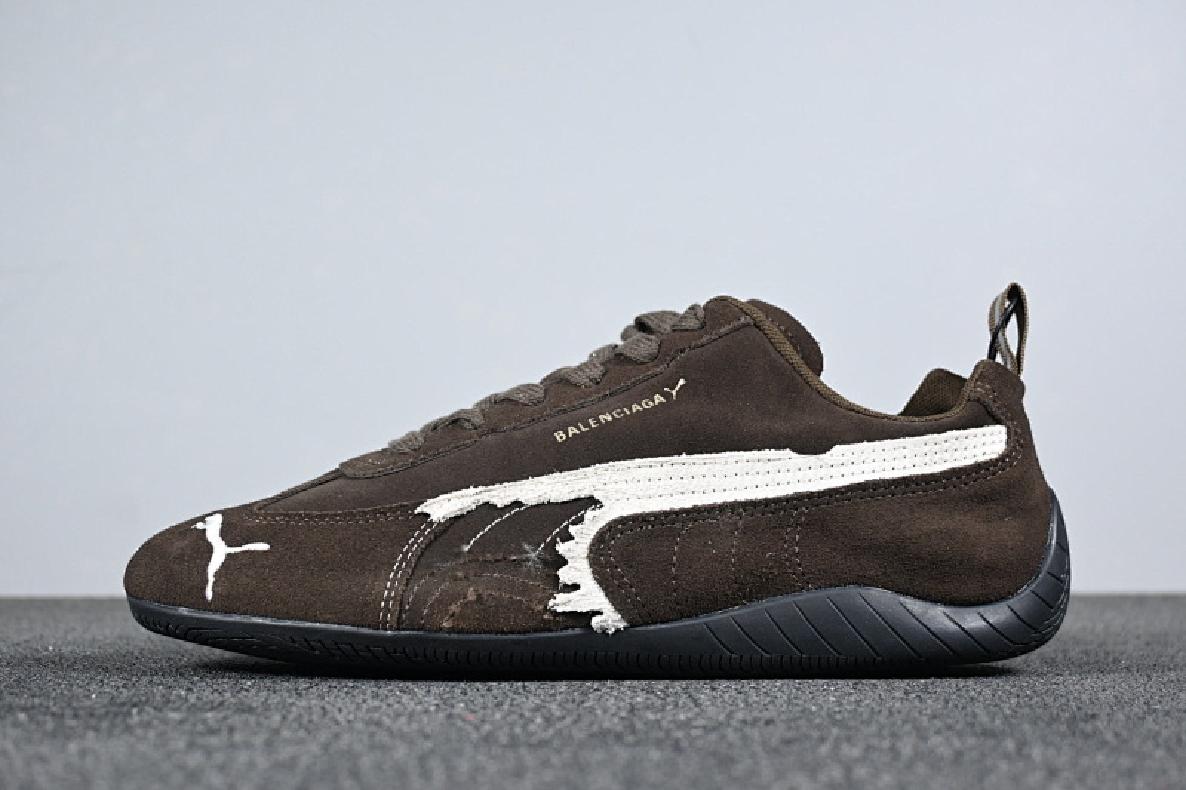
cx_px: 593
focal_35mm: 58
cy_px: 395
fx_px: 1927
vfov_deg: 23.2
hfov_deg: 34.2
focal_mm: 39
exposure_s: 1/125
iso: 800
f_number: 5.6
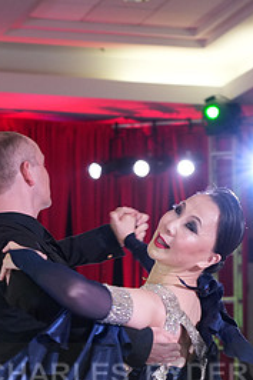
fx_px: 1636
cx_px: 74
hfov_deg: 8.8
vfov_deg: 13.1
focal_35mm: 155
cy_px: 391
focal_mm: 71
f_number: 4.5
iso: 2500
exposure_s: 1/250
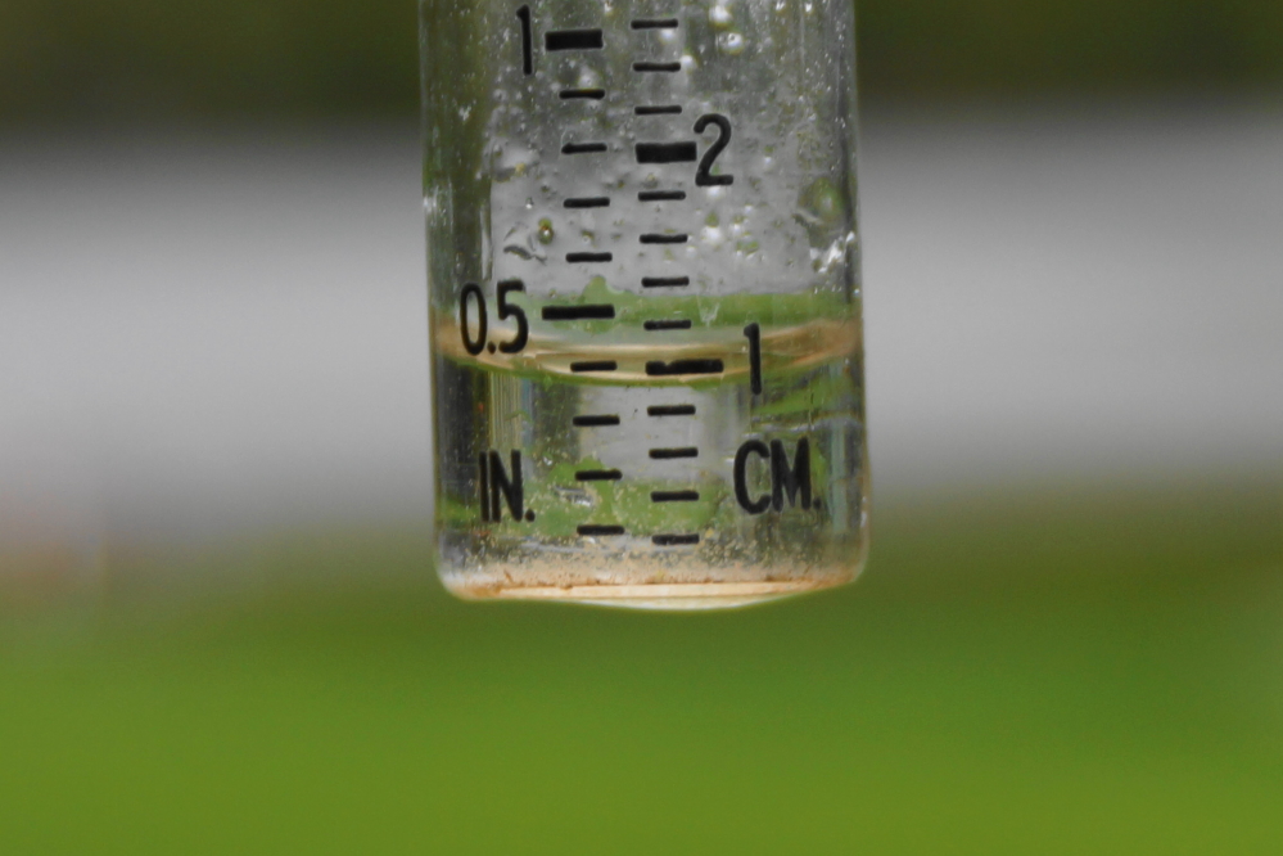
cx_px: 642
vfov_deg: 18.2
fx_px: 2673
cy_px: 428
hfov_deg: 27.0
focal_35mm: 75
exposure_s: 1/80
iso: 100
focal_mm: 50
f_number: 4.5
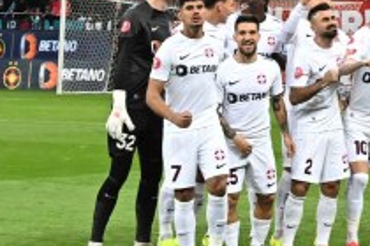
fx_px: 2168
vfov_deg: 6.3
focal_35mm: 211
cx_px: 585
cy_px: -304
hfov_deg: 9.4
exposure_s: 1/1000
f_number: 4
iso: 2000
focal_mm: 37
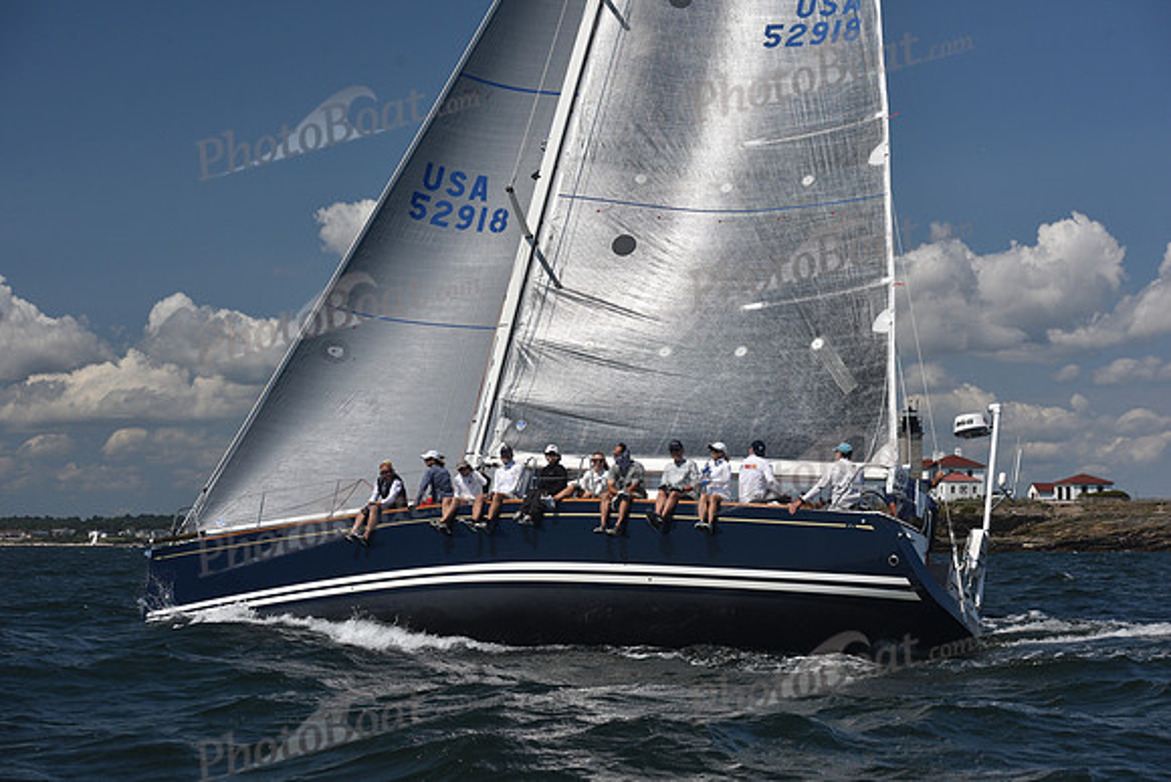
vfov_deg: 19.5
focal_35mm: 70
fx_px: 2277
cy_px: 391
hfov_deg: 28.8
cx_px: 586
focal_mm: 70
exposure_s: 1/1000
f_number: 8
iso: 250
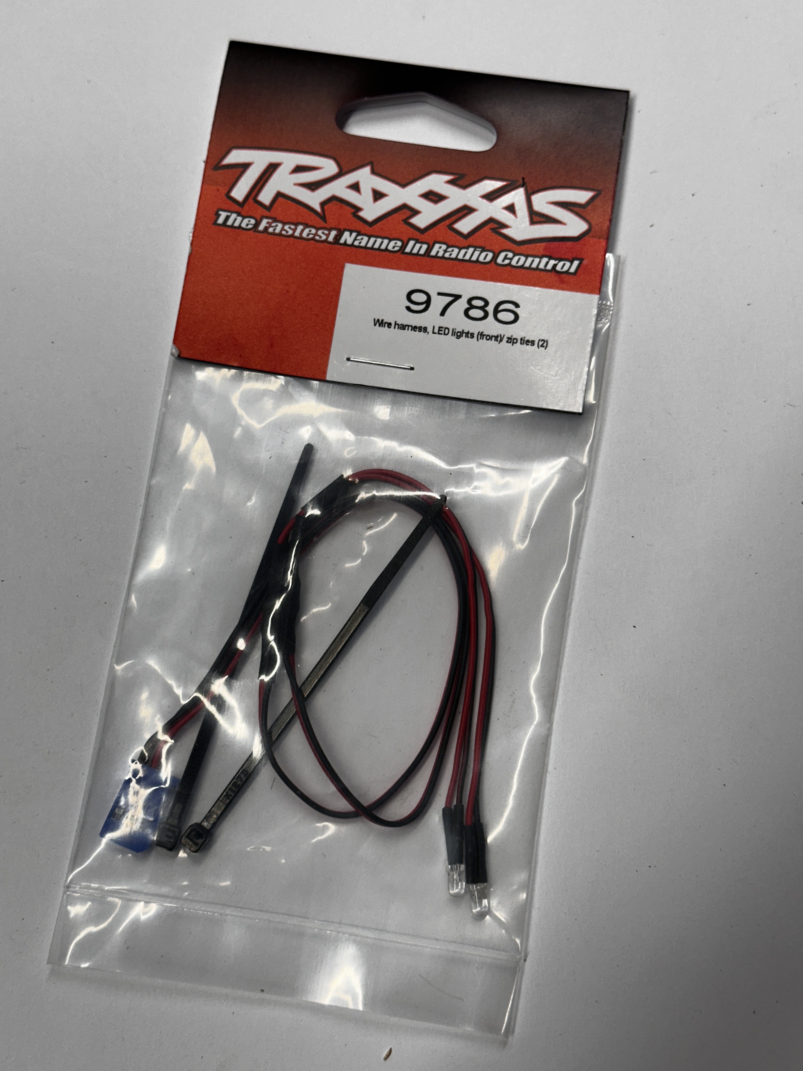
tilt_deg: -79.3
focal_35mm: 48
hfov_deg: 30.3
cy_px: 536
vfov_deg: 39.7
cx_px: 402
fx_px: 1485
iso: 50
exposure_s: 1/100
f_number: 1.78
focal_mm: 6.86
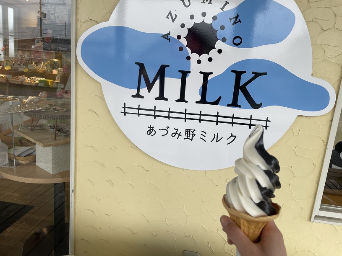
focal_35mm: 26
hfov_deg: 67.3
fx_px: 257
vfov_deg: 53.1
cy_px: 128
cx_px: 171
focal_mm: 4.2
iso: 40
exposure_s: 1/120
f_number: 1.6
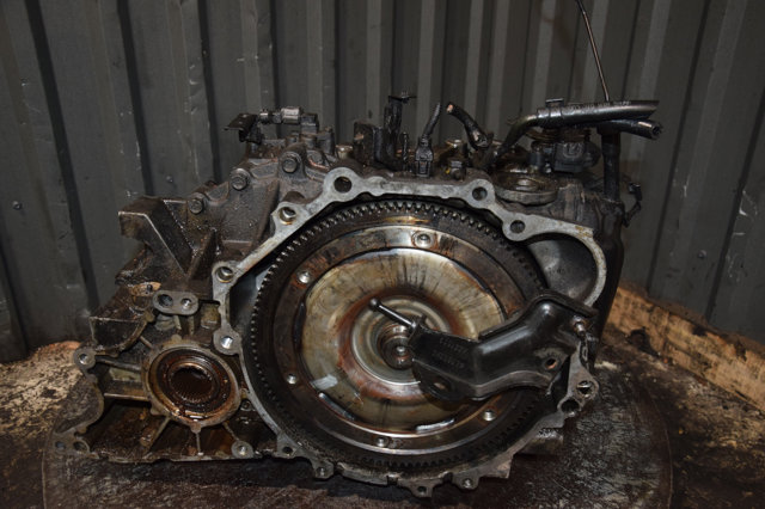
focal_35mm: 32
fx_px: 669
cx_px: 382
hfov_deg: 59.5
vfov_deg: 41.7
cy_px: 254
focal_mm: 21
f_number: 5
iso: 800
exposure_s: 1/60
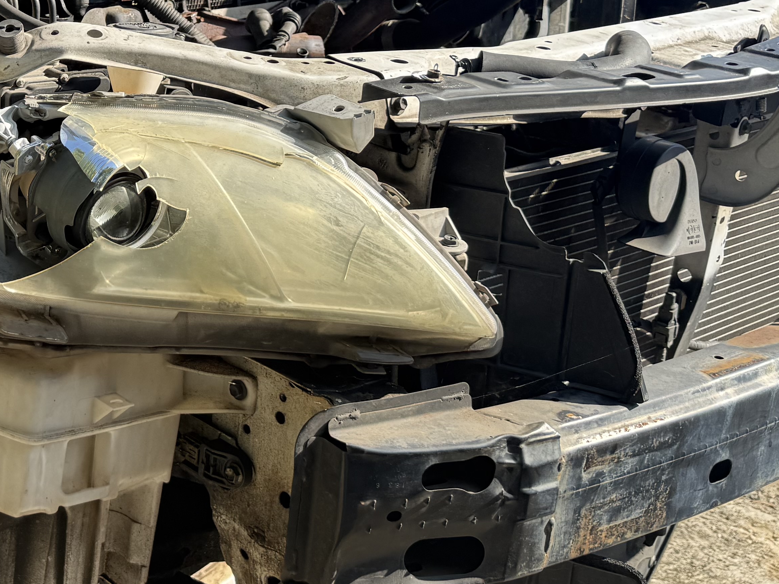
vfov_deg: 24.3
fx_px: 1328
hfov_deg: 30.6
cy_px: 95
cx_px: 17
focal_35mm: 59
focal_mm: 6.76
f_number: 1.78
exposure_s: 1/1361
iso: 80
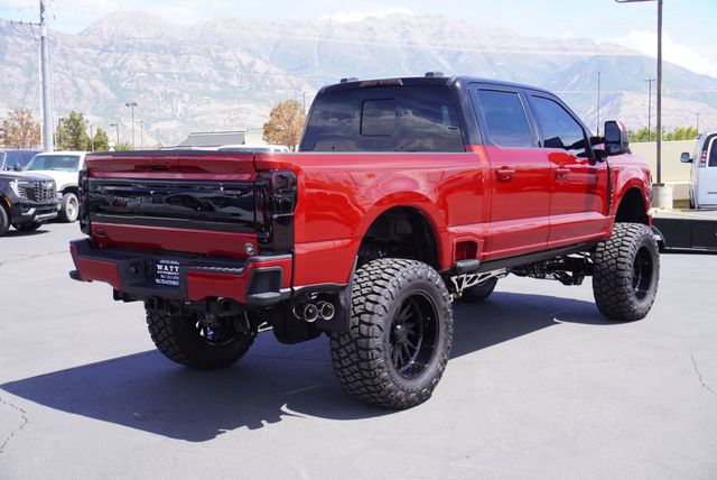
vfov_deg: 30.9
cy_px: 240
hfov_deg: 44.9
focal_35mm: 44
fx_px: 867
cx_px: 358
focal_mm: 29
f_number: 8
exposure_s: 1/100
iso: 100
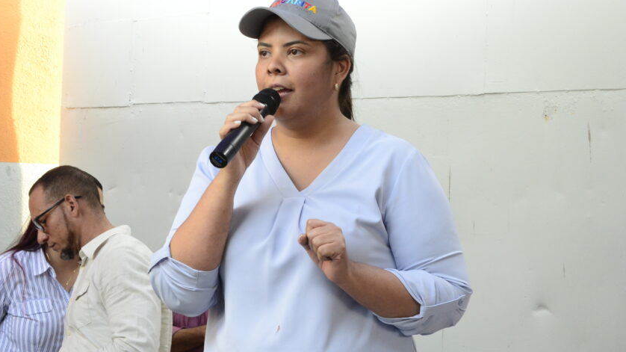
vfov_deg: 13.1
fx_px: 1527
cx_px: 291
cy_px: 145
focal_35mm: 92
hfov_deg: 23.2
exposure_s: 1/80
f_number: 9
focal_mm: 48
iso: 2000
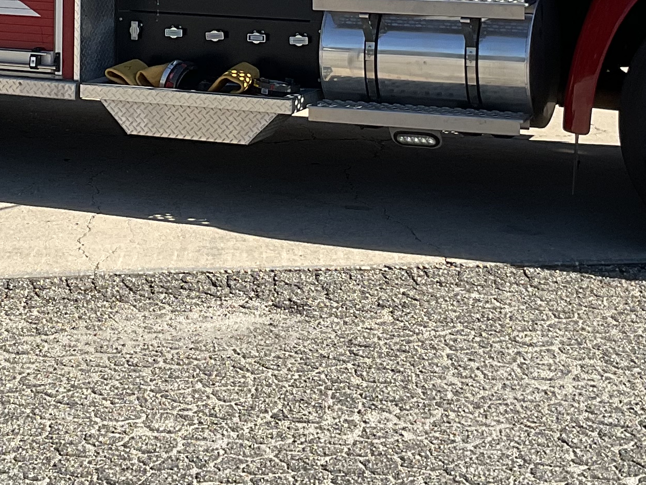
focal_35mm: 94
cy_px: -105
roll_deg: -0.4
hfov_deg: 20.8
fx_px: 1754
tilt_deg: -1.8
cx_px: 239
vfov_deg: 15.1
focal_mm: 3
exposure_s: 1/1577
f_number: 1.8
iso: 16
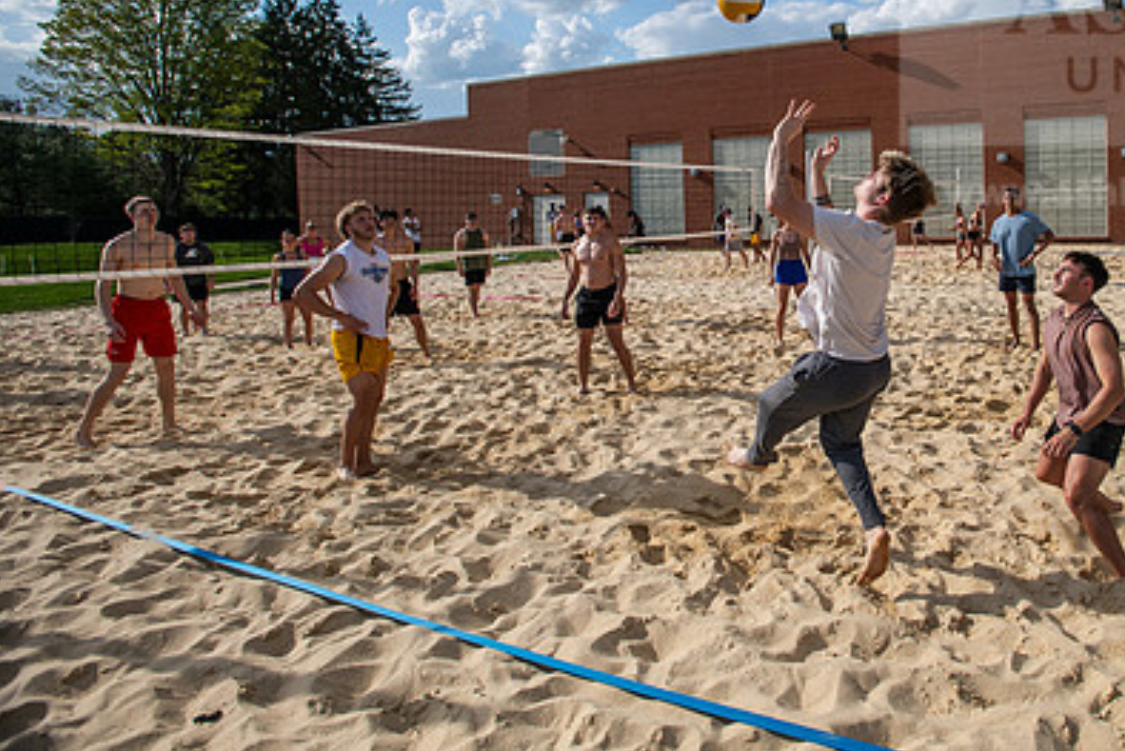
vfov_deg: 50.4
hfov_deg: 67.9
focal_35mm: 25
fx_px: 781
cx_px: 814
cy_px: 253
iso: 125
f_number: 4.5
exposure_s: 1/640
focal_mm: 17
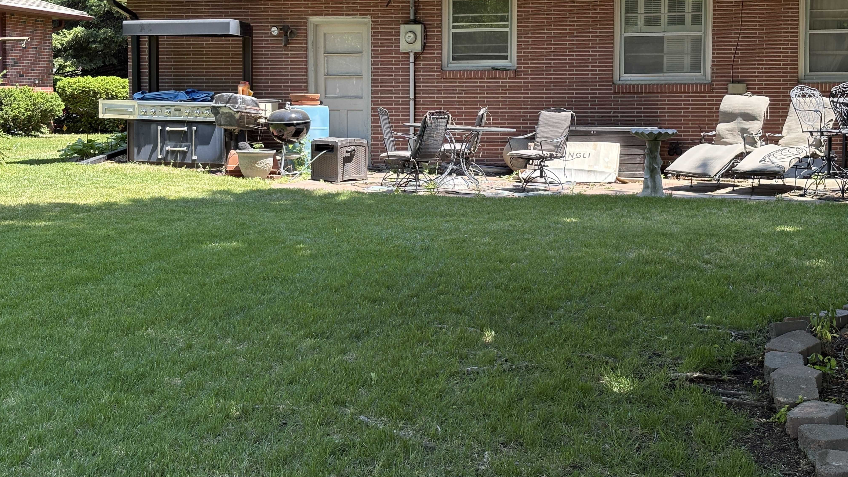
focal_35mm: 57
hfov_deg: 36.6
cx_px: 422
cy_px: 159
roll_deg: +0.4
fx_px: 1282
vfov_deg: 21.0
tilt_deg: -0.7
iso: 40
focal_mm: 5.96
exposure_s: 1/447
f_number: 1.6
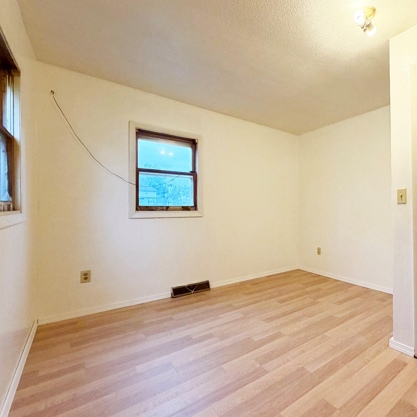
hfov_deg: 76.3
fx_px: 245
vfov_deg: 80.7
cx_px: 299
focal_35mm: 18
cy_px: 206
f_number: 2.2
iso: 200
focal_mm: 2.22
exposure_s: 1/60
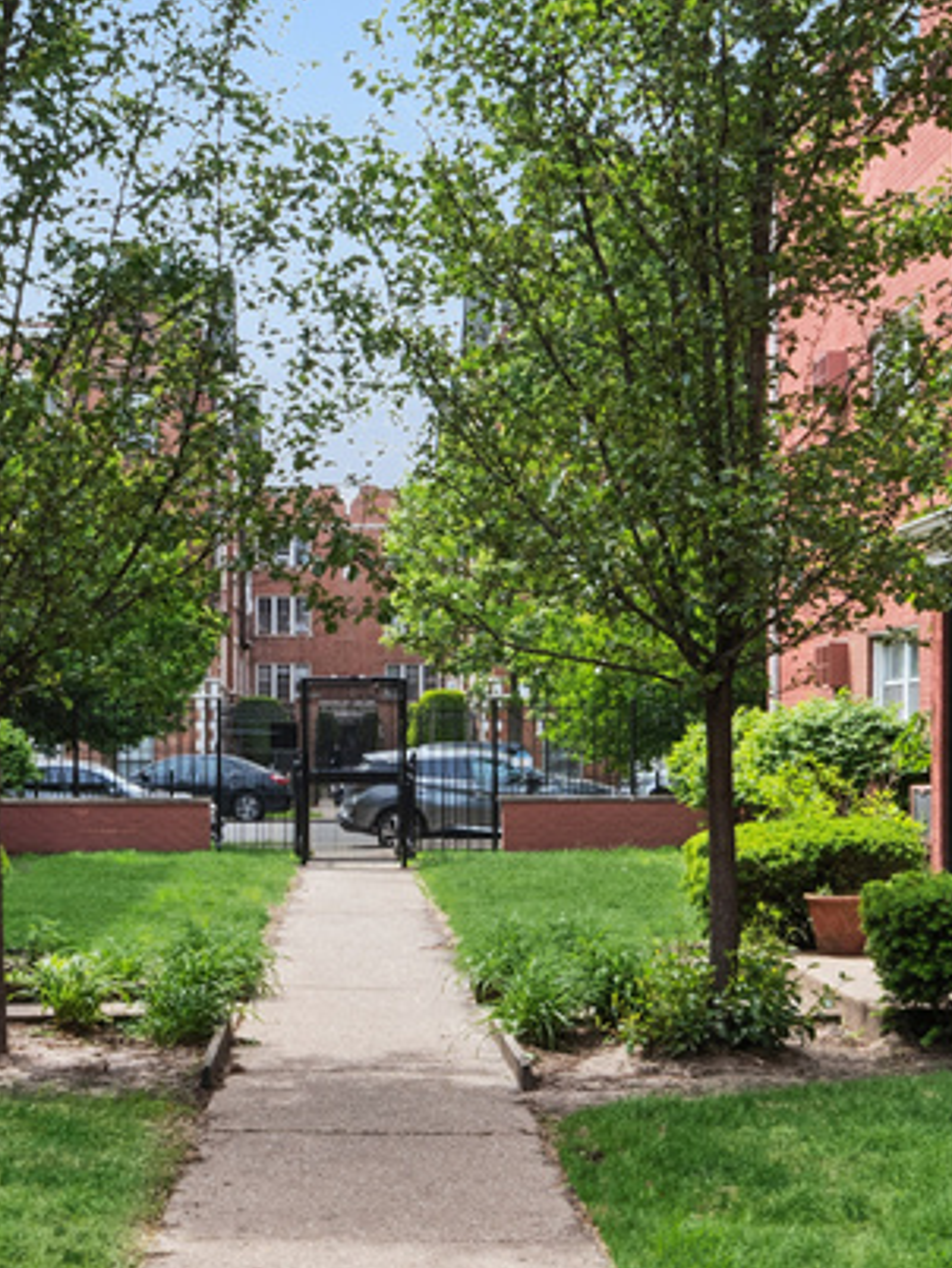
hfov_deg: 25.2
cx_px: 369
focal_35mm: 58
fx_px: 2125
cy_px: 735
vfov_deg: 33.1
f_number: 11
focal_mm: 15
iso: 400
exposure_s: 1/125
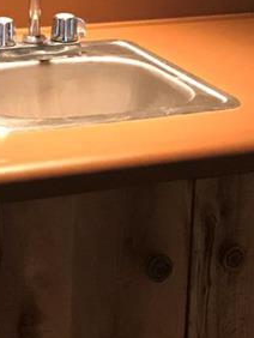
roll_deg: -3.2
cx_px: 84
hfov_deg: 12.5
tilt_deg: -11.3
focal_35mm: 119
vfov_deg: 16.2
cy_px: -2
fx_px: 1162
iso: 100
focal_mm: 3.99
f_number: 1.8
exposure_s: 1/7
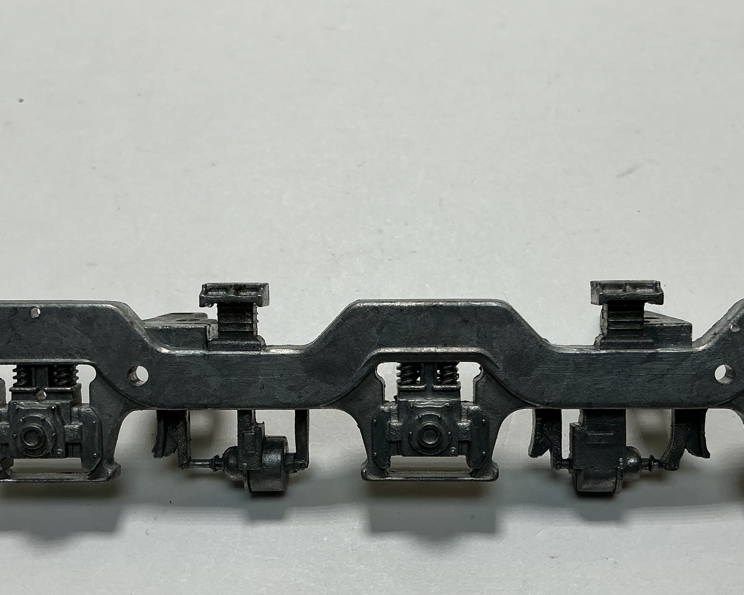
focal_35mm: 41
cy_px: 326
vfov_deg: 36.5
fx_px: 903
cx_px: 386
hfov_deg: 44.8
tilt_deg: -55.2
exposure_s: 1/214
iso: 20
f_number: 1.8
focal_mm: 3
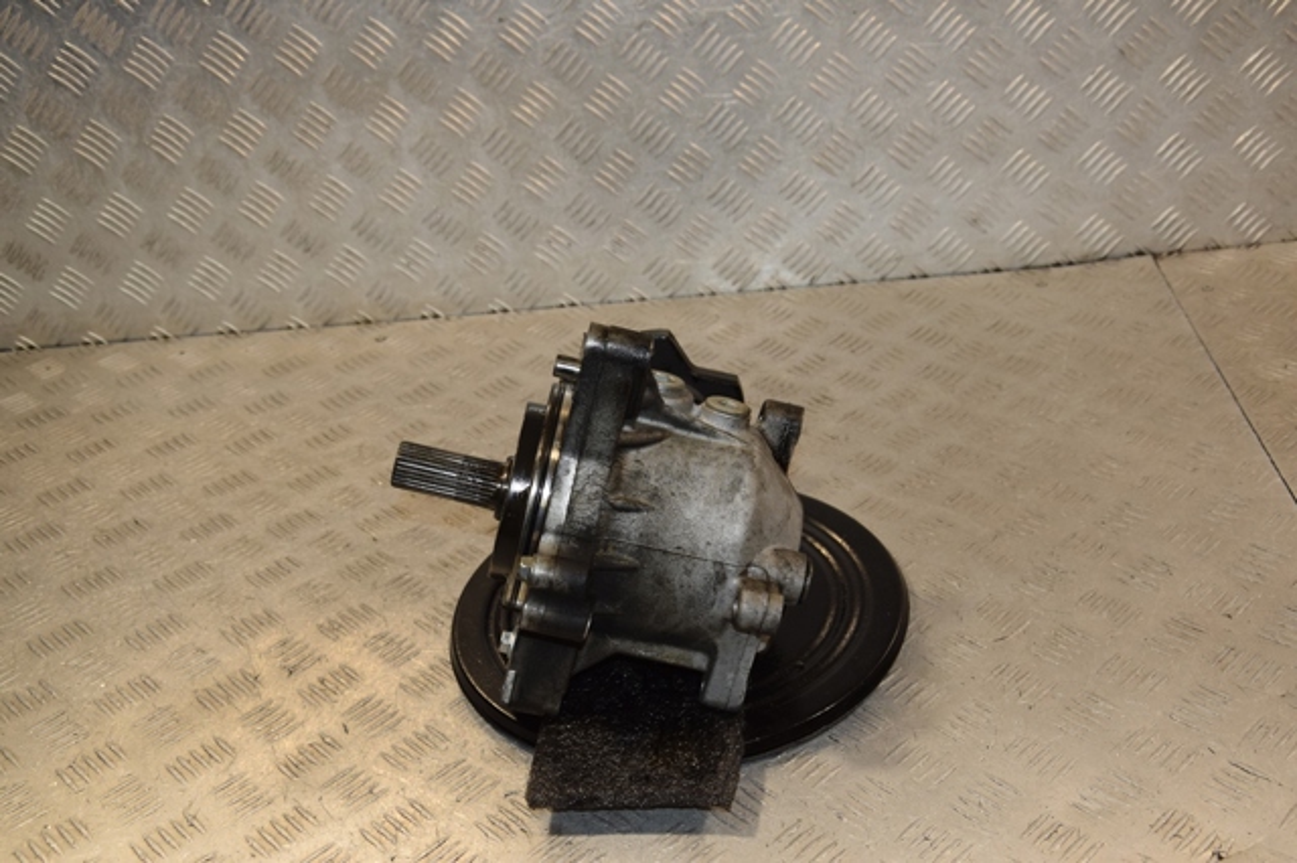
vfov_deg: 29.8
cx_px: 648
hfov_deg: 43.6
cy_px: 432
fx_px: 1620
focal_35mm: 45
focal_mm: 30
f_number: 6.3
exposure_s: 1/200
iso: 800
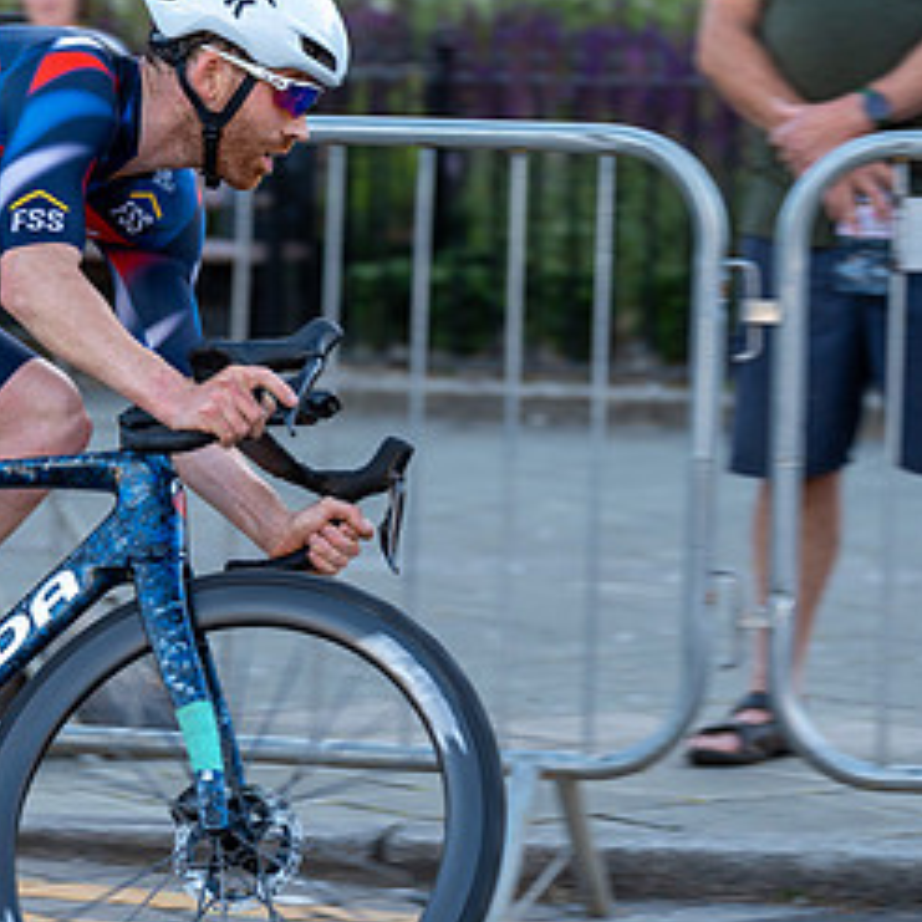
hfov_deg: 9.4
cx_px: 205
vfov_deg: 9.4
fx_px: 5605
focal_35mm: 186
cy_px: 252
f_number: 2.8
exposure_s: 1/500
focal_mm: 93
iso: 80
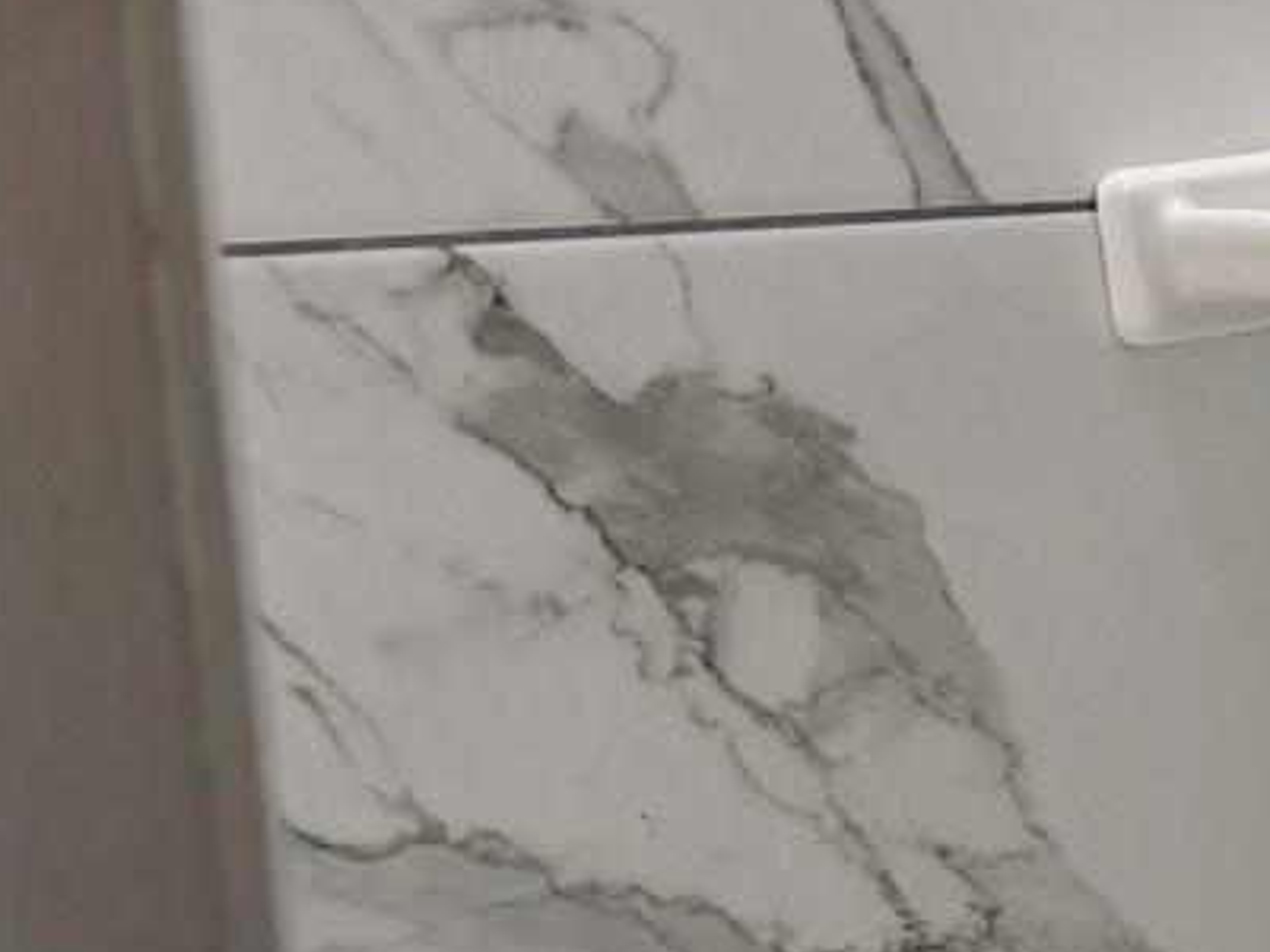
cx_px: 3029
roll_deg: +0.3
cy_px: 717
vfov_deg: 12.0
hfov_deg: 12.6
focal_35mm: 123
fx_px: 4513
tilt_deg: -9.8
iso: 64
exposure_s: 1/168
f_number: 1.78
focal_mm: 6.76
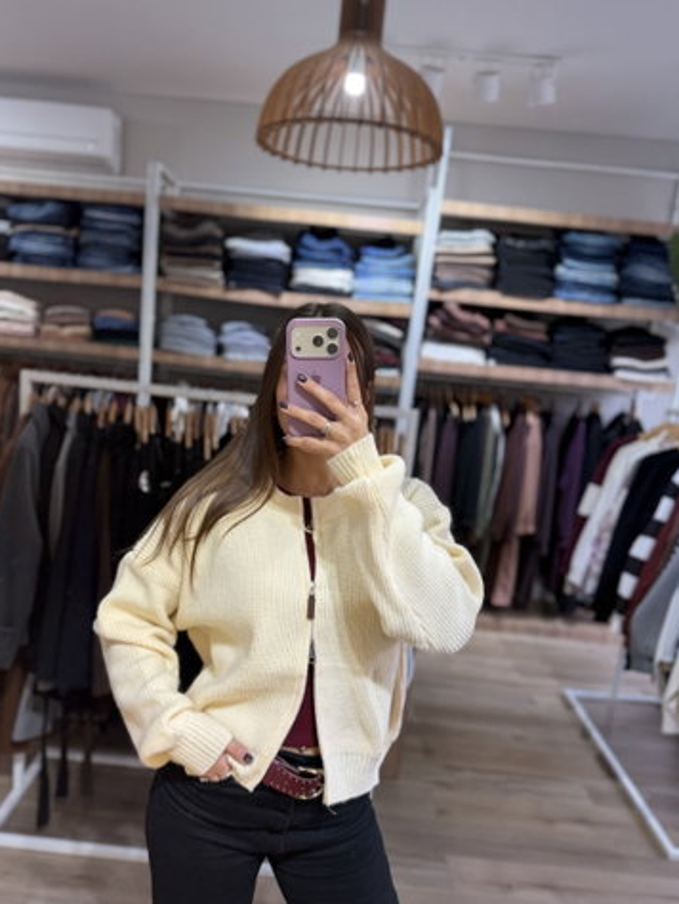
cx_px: 309
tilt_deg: -11.7
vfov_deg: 65.2
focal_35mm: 27
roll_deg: -7.3
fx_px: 706
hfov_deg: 51.3
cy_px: 489
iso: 80
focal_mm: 6.76
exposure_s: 1/100
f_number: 1.78
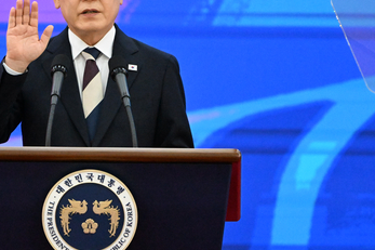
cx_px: 88
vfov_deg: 1.4
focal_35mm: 968
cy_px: 77
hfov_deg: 2.1
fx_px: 10078
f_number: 6.3
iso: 16000
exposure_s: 1/500
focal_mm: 600
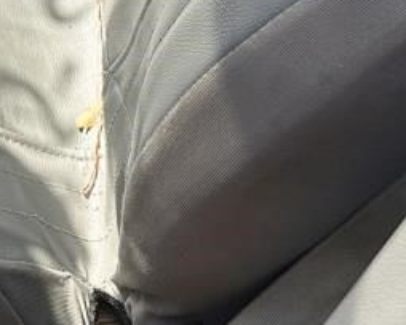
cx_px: 24
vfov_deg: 12.9
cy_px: -21
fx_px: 1417
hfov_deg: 16.1
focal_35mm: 118
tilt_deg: -48.3
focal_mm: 6.86
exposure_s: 1/829
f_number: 1.78
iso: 80
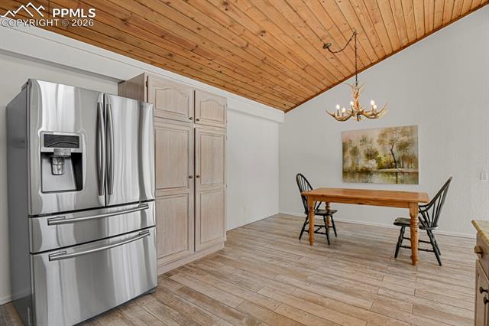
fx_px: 231
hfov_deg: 93.3
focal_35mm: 17
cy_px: 163
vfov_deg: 70.4
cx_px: 244
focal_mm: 17
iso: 250
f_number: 8
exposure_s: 1
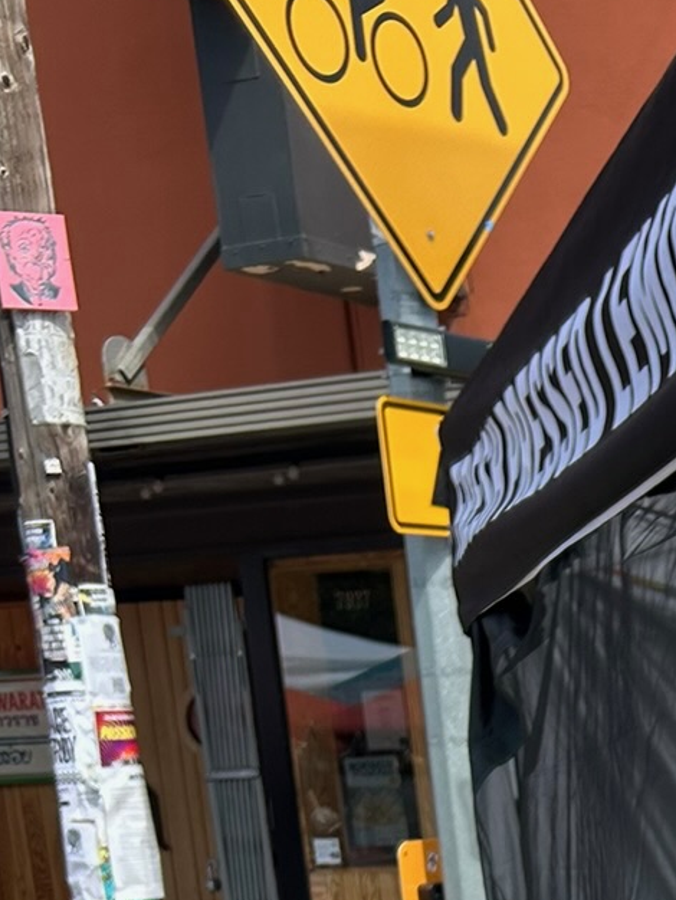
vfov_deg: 20.3
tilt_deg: -14.5
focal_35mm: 85
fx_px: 2212
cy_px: 1290
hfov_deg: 16.0
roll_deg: +2.3
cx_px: 1000
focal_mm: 5.7
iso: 50
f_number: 1.5
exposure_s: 1/3165
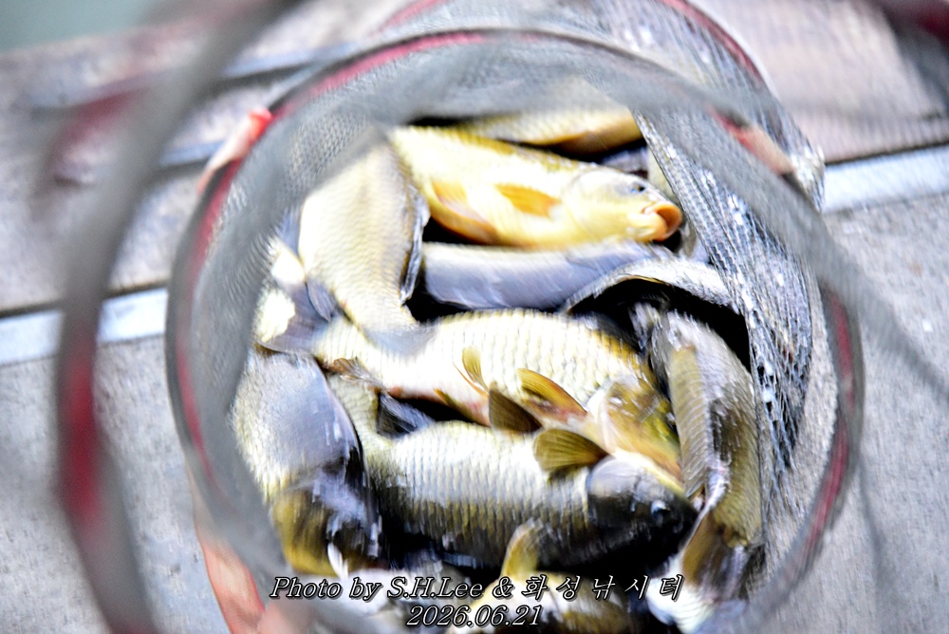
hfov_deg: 17.1
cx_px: 474
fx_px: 3165
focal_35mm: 120
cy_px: 317
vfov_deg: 11.4
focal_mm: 120
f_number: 4
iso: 3200
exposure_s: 1/30
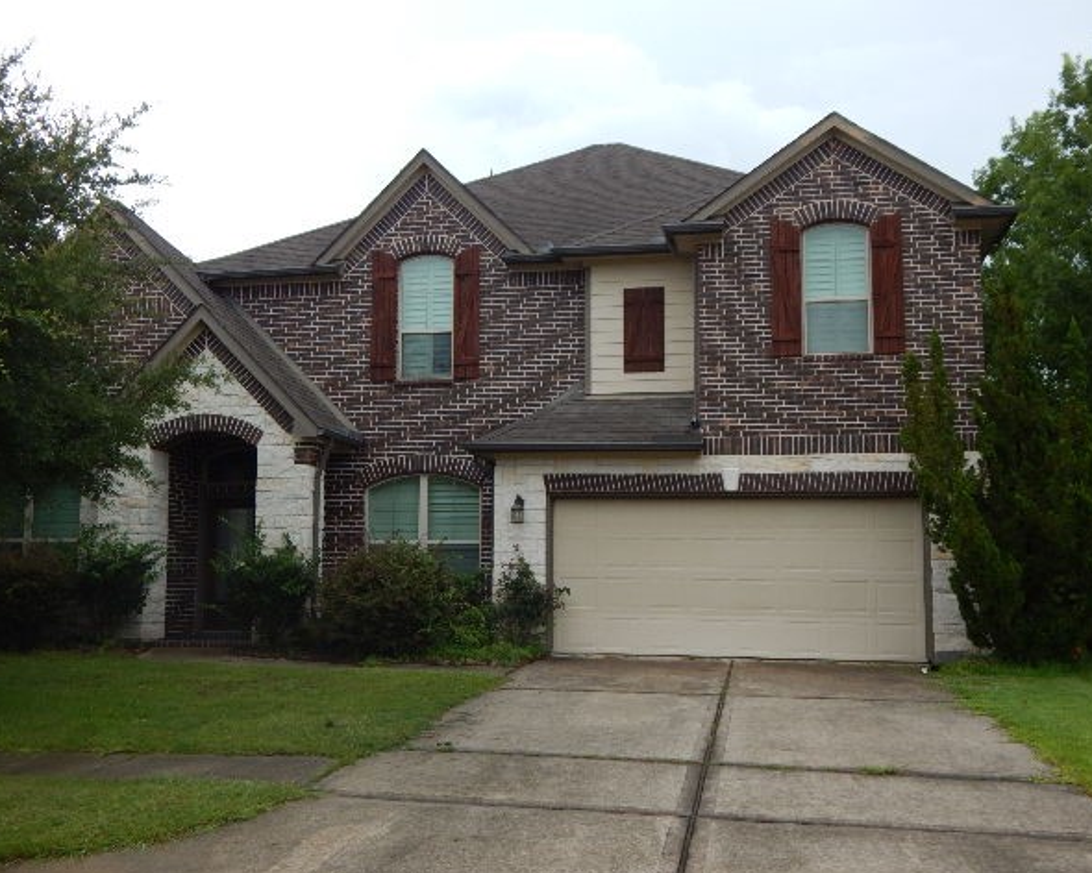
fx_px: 1163
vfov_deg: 41.2
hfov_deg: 50.3
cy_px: 440
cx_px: 524
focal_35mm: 36
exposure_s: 1/320
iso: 125
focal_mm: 6.1
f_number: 3.3
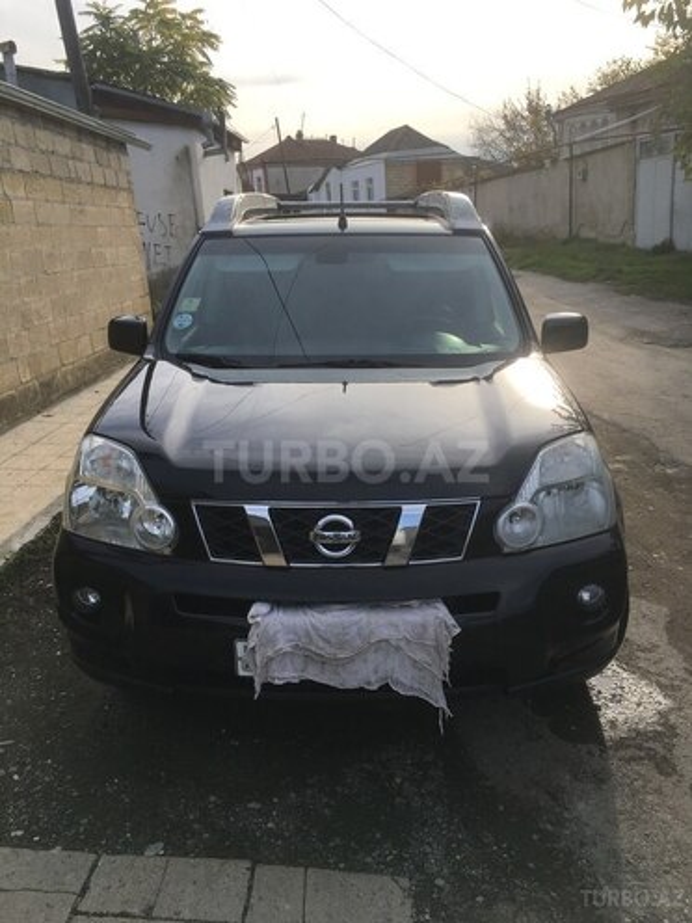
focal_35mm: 29
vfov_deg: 61.7
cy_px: 462
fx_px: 773
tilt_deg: -16.5
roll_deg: +6.2
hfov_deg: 48.2
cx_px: 346
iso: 25
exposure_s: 1/1026
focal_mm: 4.15
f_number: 2.2
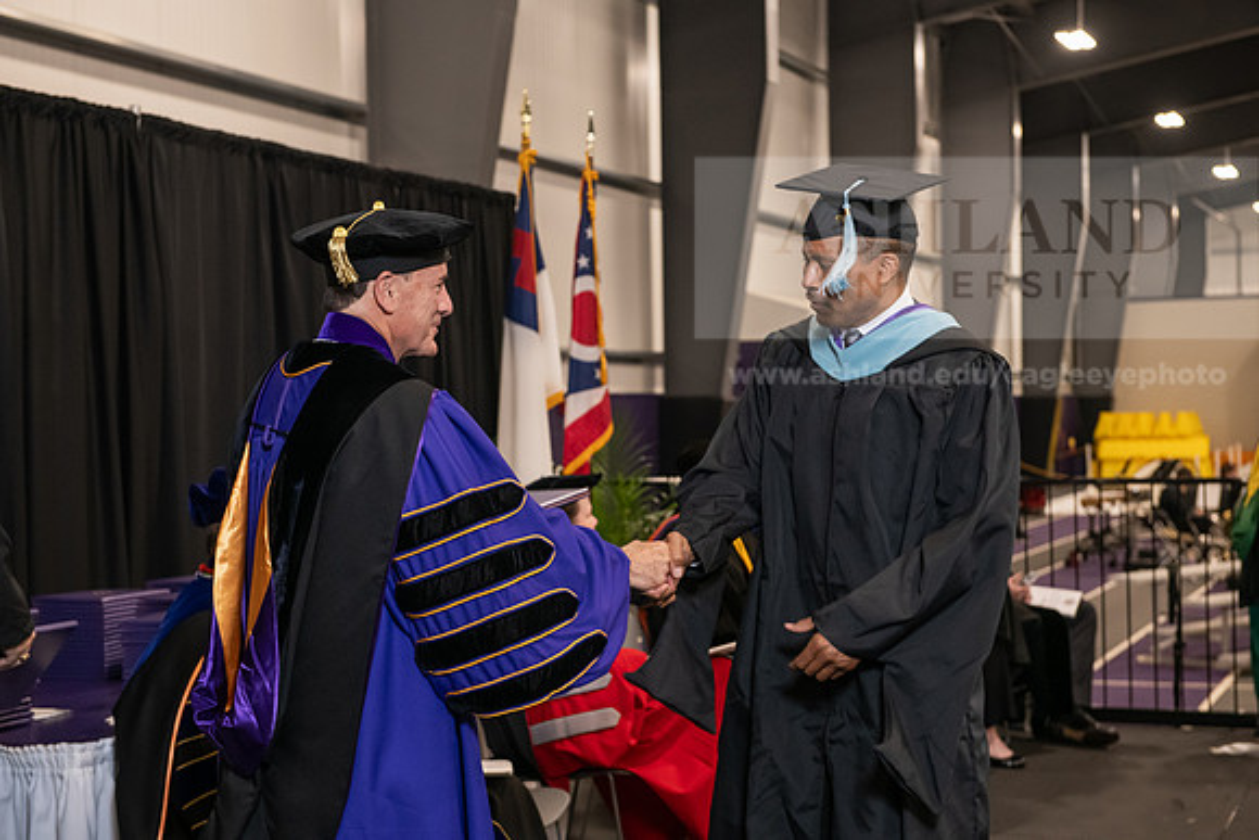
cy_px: 420
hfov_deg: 32.4
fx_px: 2169
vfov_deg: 21.9
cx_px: 630
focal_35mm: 62
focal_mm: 62
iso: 2000
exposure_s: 1/125
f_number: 5
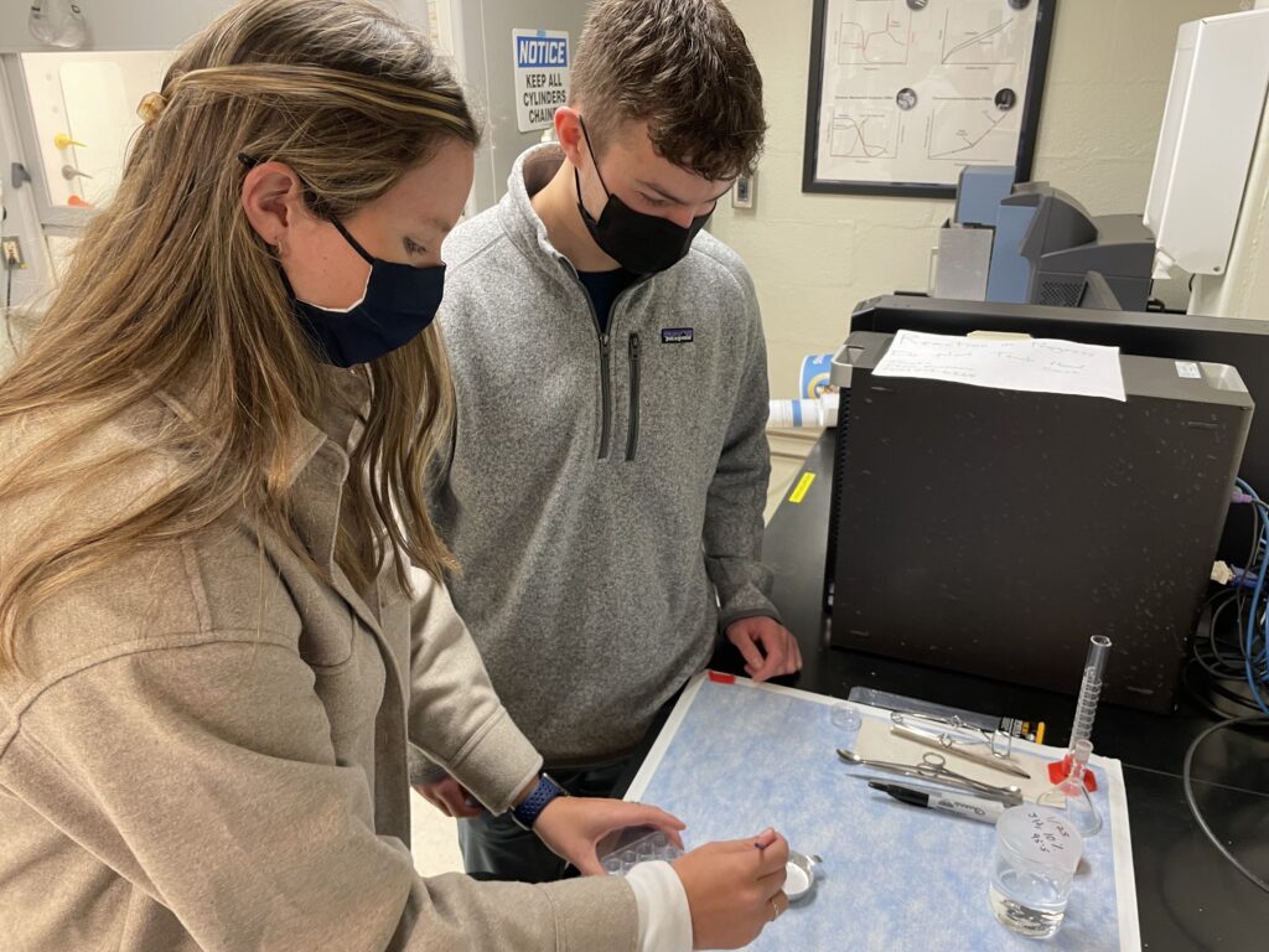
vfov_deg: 53.1
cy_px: 476
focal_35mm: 26
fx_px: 953
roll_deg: +1.0
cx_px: 634
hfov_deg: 67.3
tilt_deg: -23.2
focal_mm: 4.2
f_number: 1.6
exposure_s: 1/53
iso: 125
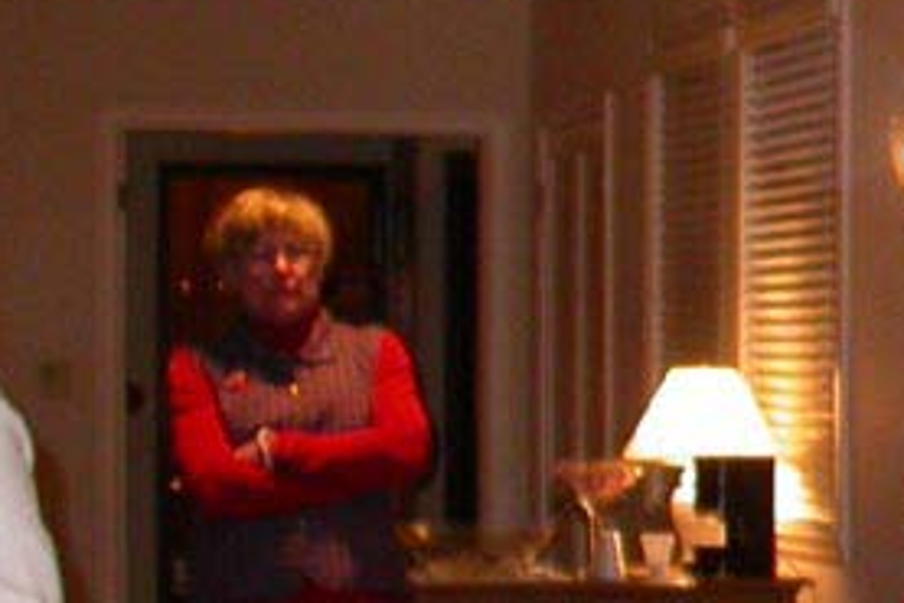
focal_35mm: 146
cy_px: 368
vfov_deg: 9.4
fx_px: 3668
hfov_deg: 13.0
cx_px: 1501
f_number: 2.6
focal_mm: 7.85
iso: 200
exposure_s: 1/60
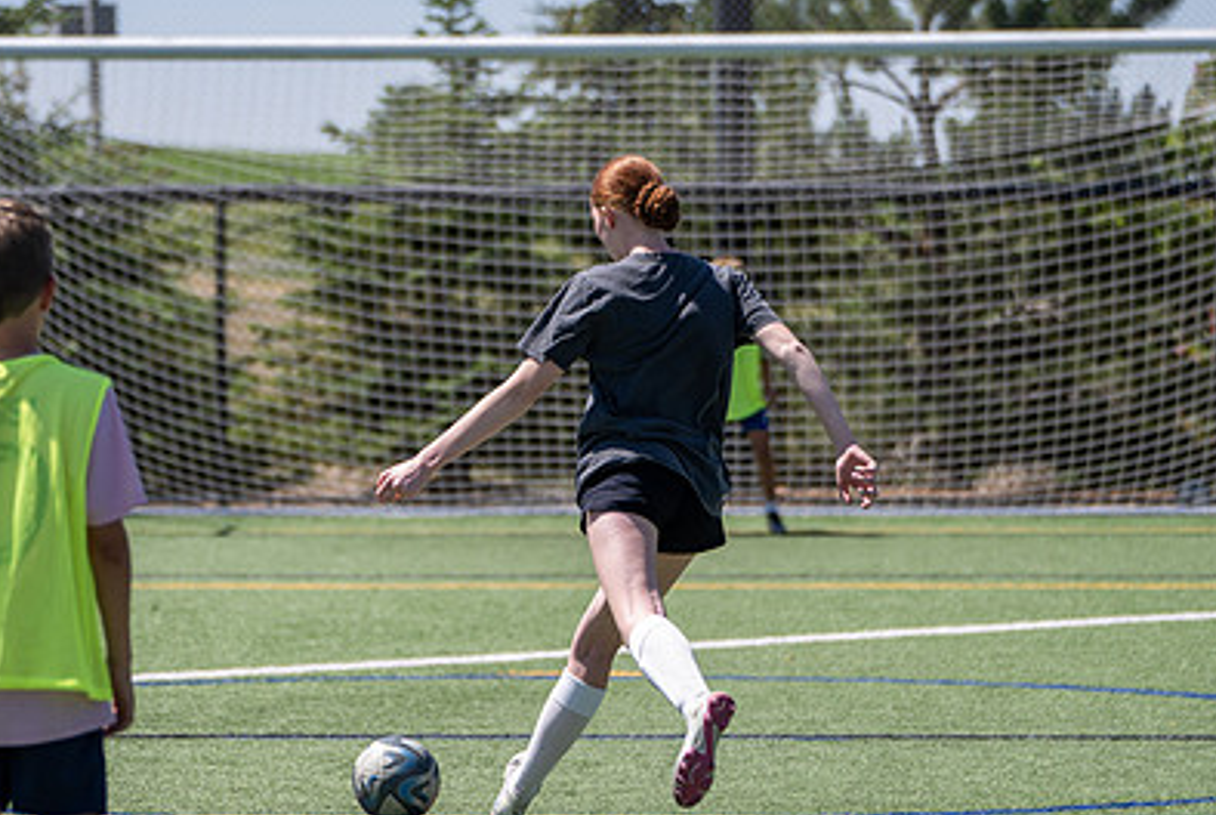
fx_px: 6089
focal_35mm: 180
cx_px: 474
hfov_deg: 11.4
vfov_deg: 7.7
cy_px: 417
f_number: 2.8
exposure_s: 1/800
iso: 40
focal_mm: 105
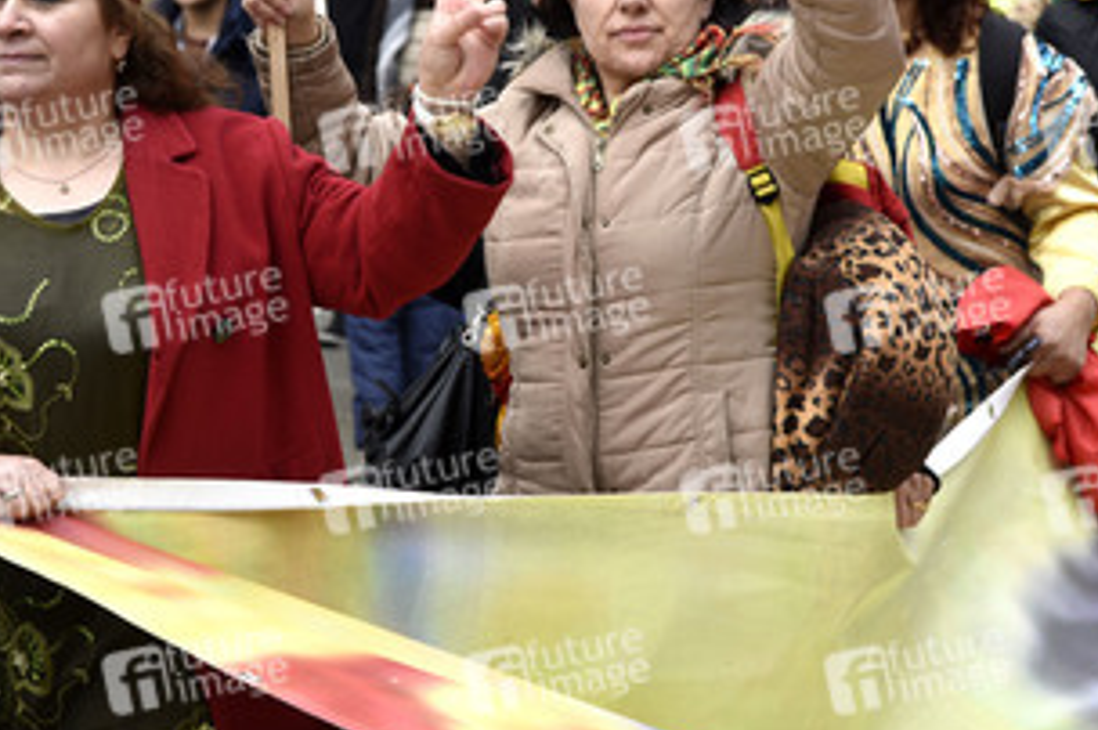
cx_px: 461
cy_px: 220
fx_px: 4296
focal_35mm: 141
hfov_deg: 14.6
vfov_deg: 9.7
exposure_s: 1/160
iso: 400
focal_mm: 95
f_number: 6.3
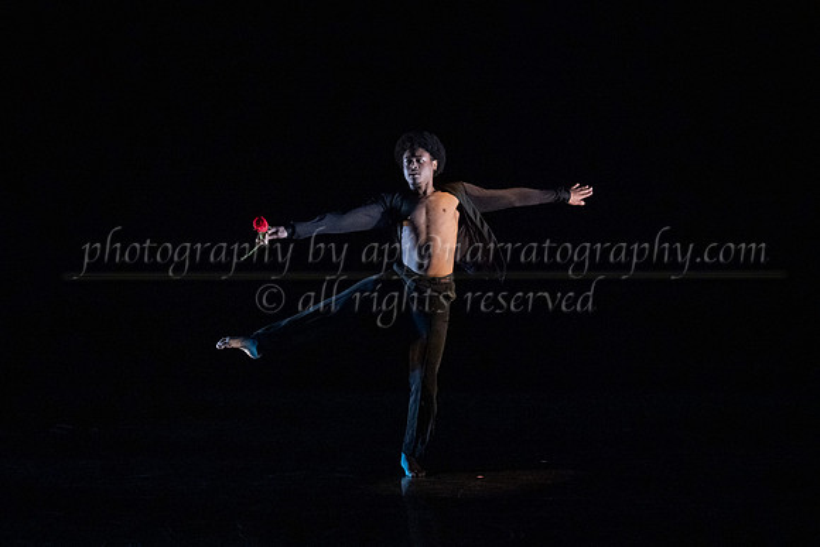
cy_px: 256
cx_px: 357
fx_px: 2702
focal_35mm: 119
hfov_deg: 17.2
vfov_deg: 11.6
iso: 5000
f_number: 3.5
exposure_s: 1/500
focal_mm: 105
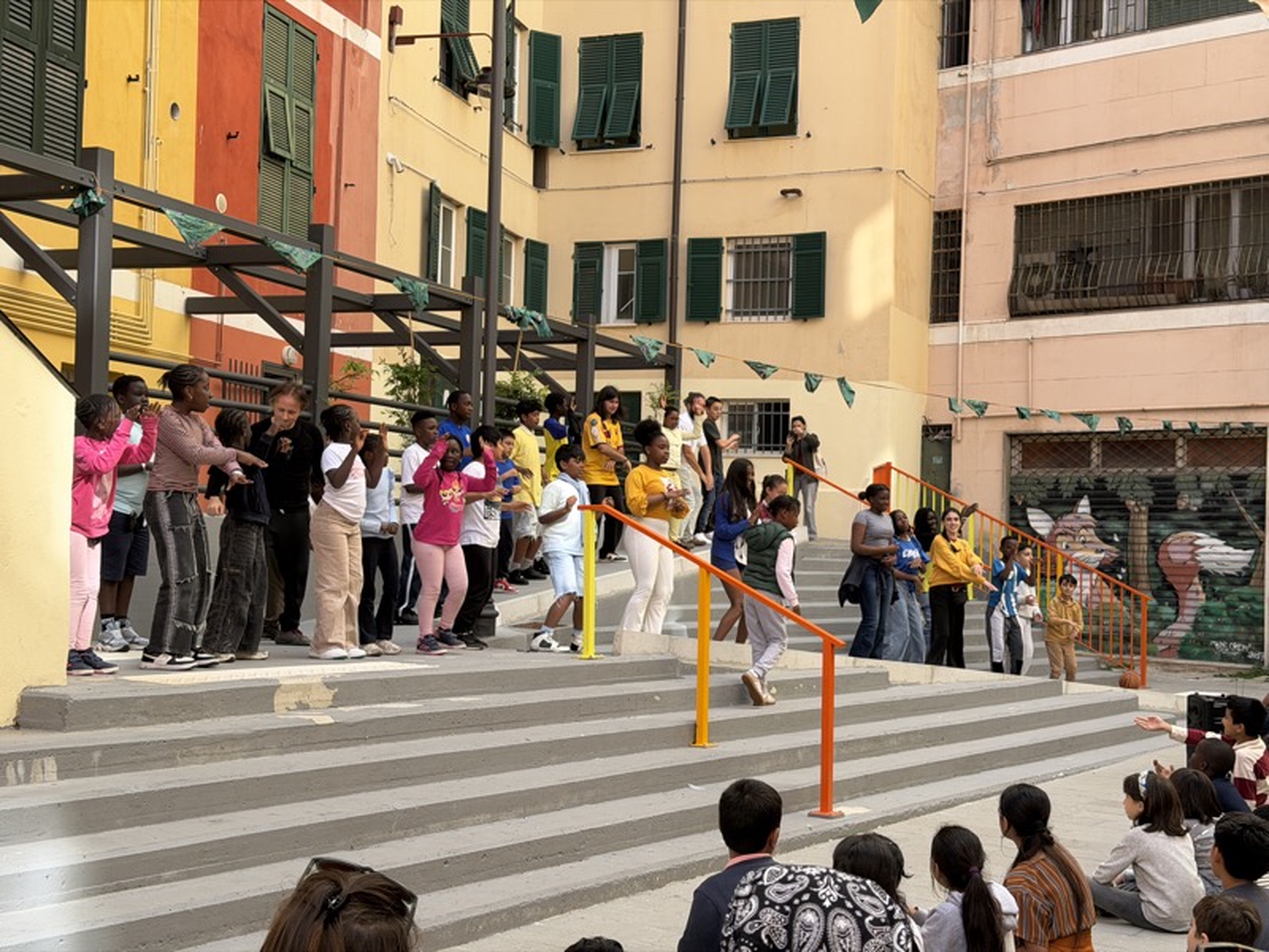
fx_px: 1760
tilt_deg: +3.6
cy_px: 476
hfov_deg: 39.7
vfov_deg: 30.3
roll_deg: -2.0
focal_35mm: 48
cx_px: 634
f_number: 1.78
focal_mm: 6.76
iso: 64
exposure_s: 1/837
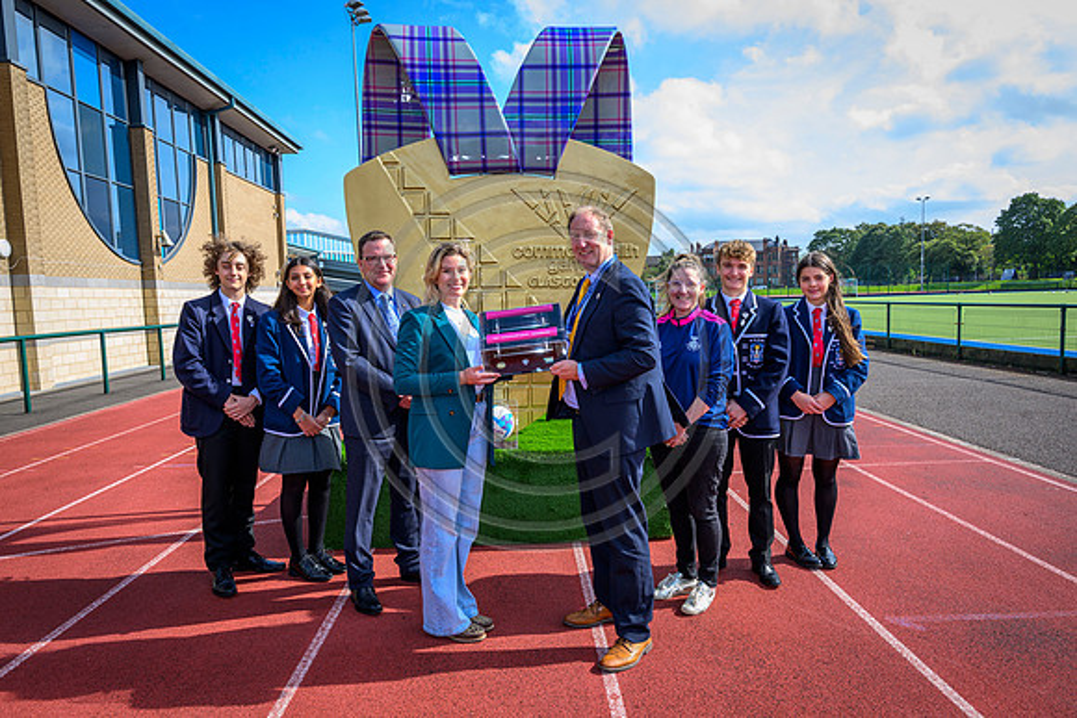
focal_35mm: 24
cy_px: 359
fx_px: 718
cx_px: 538
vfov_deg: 53.2
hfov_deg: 73.7
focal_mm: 24
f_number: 9
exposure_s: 1/125
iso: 200
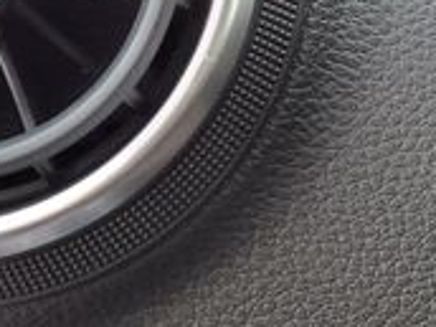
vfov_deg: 10.3
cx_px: 494
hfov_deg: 13.5
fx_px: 1801
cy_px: 289
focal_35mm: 143
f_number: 3.2
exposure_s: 1/16
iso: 140
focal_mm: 4.3
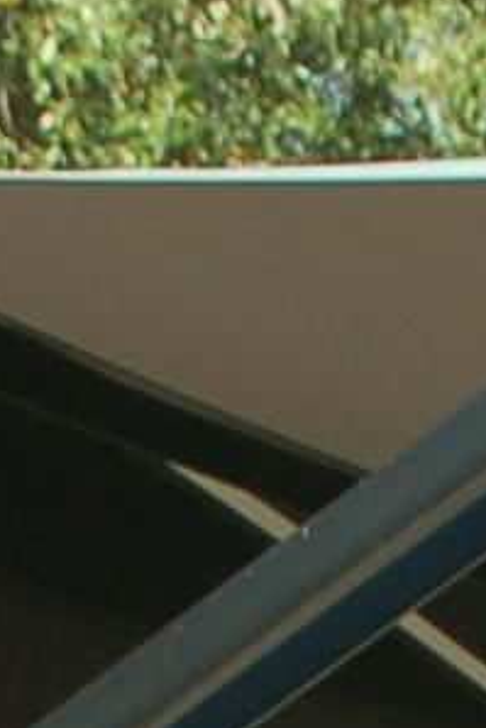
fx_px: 6735
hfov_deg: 4.1
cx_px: 457
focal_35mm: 333
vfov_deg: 5.9
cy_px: 1759
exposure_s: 1/200
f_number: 7.1
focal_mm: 22
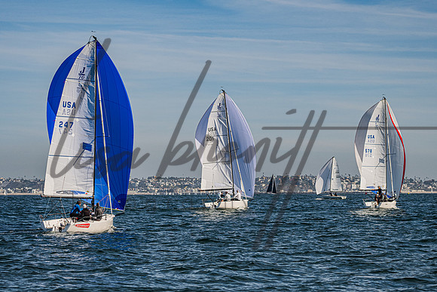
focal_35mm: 137
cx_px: 209
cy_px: 166
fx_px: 1665
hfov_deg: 15.0
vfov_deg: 10.0
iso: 320
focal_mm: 100
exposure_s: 1/3200
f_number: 5.6
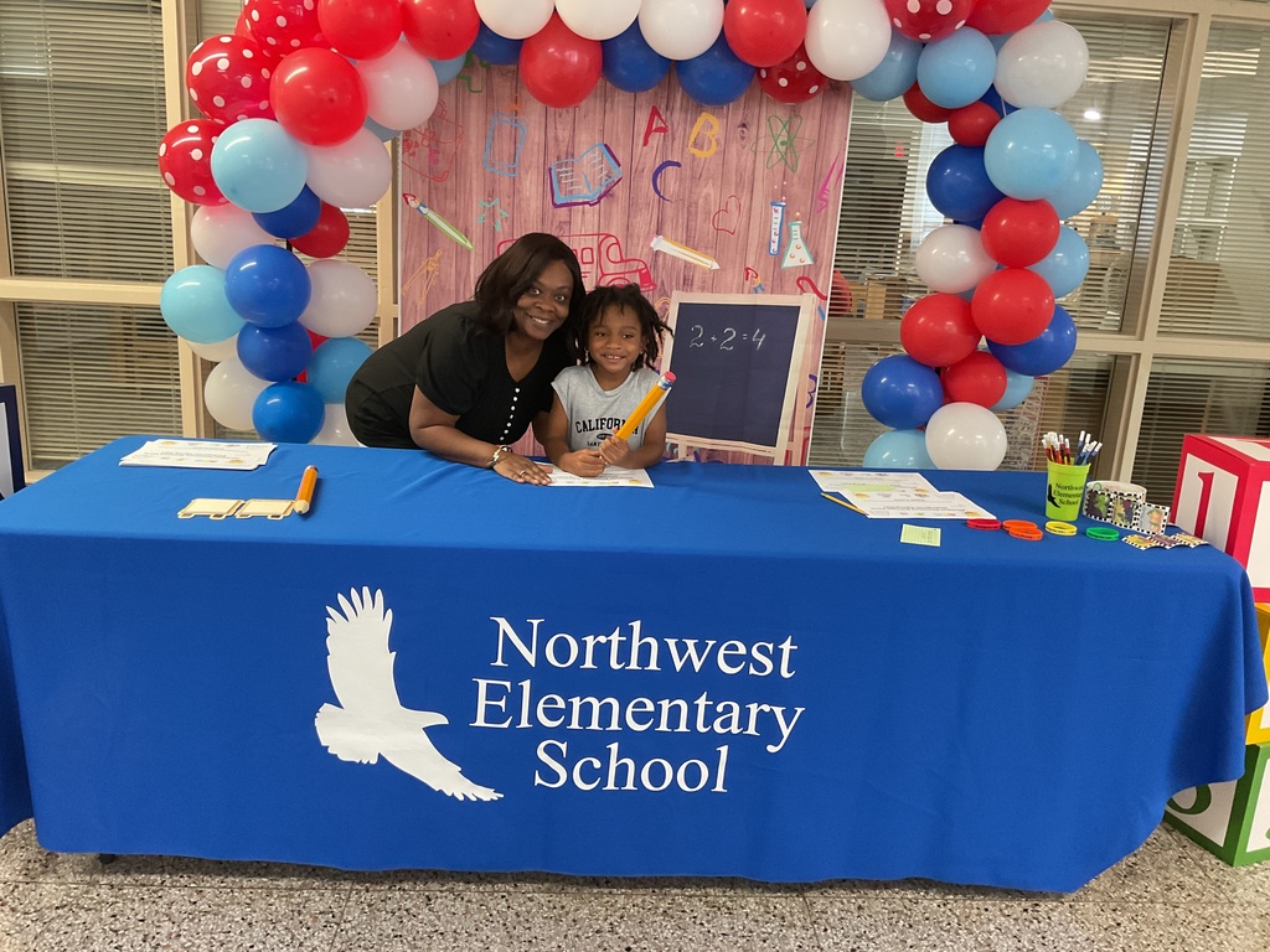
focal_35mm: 29
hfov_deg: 61.7
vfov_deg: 48.2
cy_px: 476
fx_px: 1064
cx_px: 635
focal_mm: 3
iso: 250
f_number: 1.8
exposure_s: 1/60
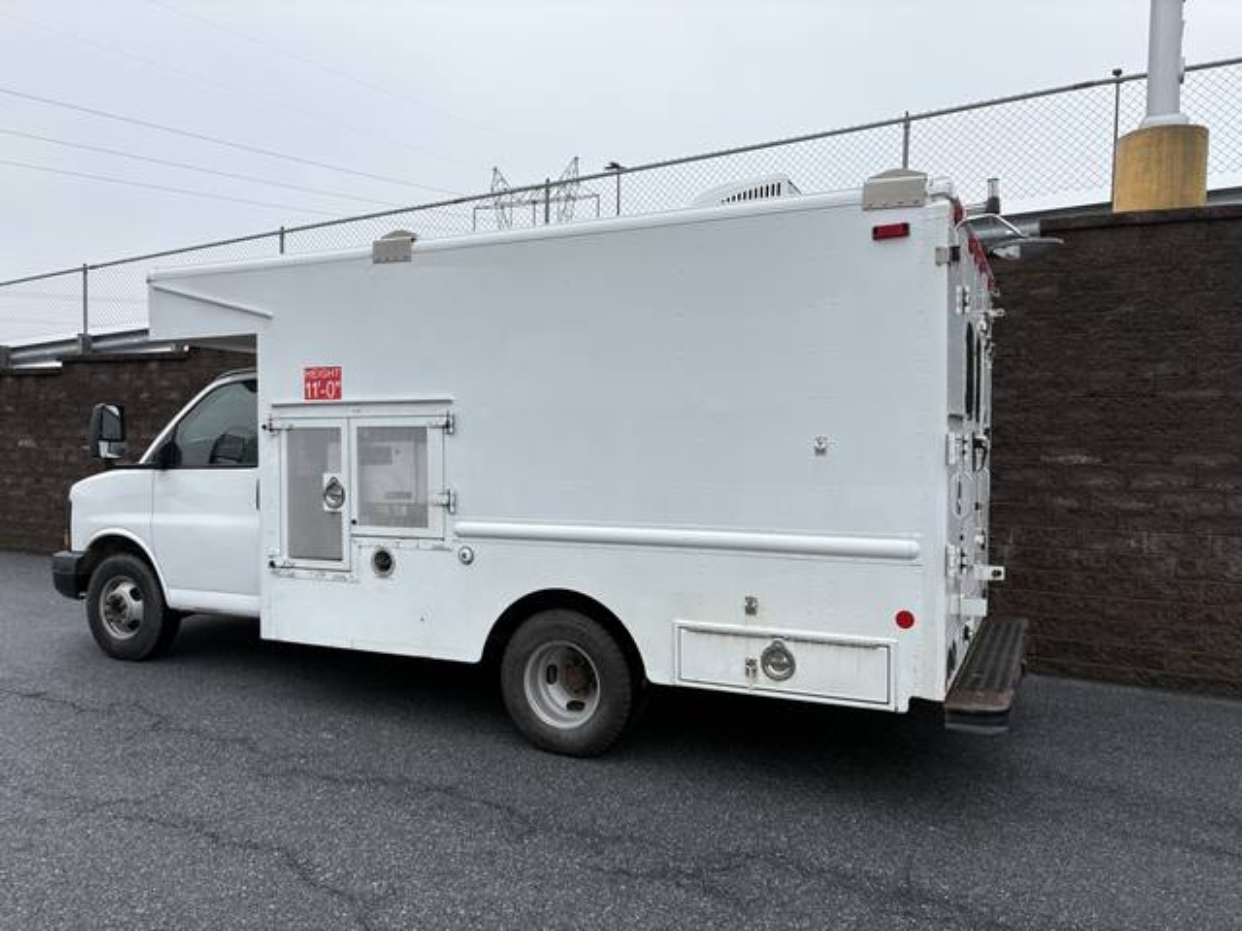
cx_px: 621
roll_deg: -0.5
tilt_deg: -2.9
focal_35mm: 26
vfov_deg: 53.1
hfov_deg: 67.3
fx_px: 933
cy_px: 466
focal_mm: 5.96
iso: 50
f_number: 1.6
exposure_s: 1/1451
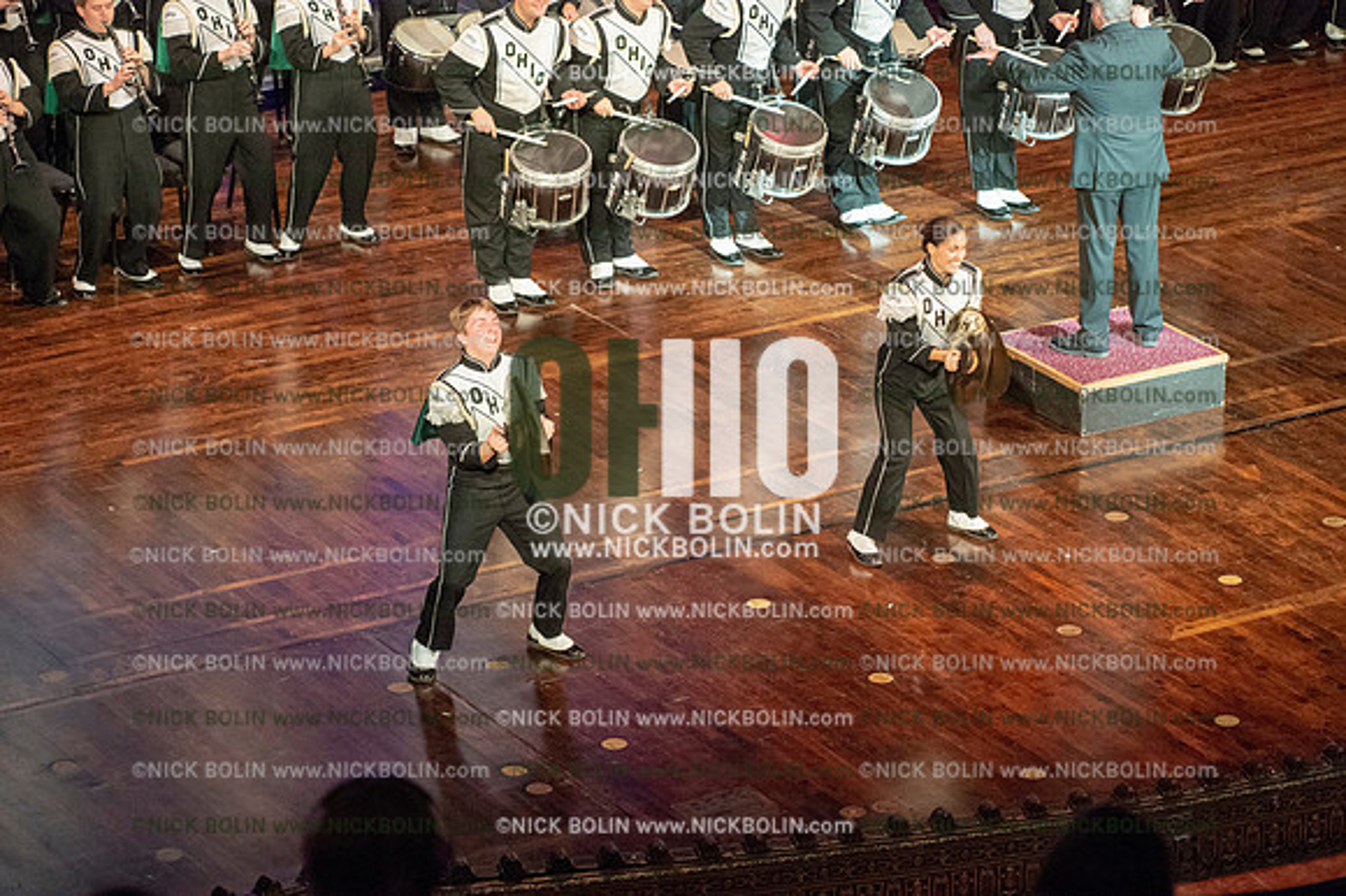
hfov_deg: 14.7
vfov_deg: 9.8
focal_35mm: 140
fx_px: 5231
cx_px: 673
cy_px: 448
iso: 8000
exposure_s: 1/320
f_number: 5.6
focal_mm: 140
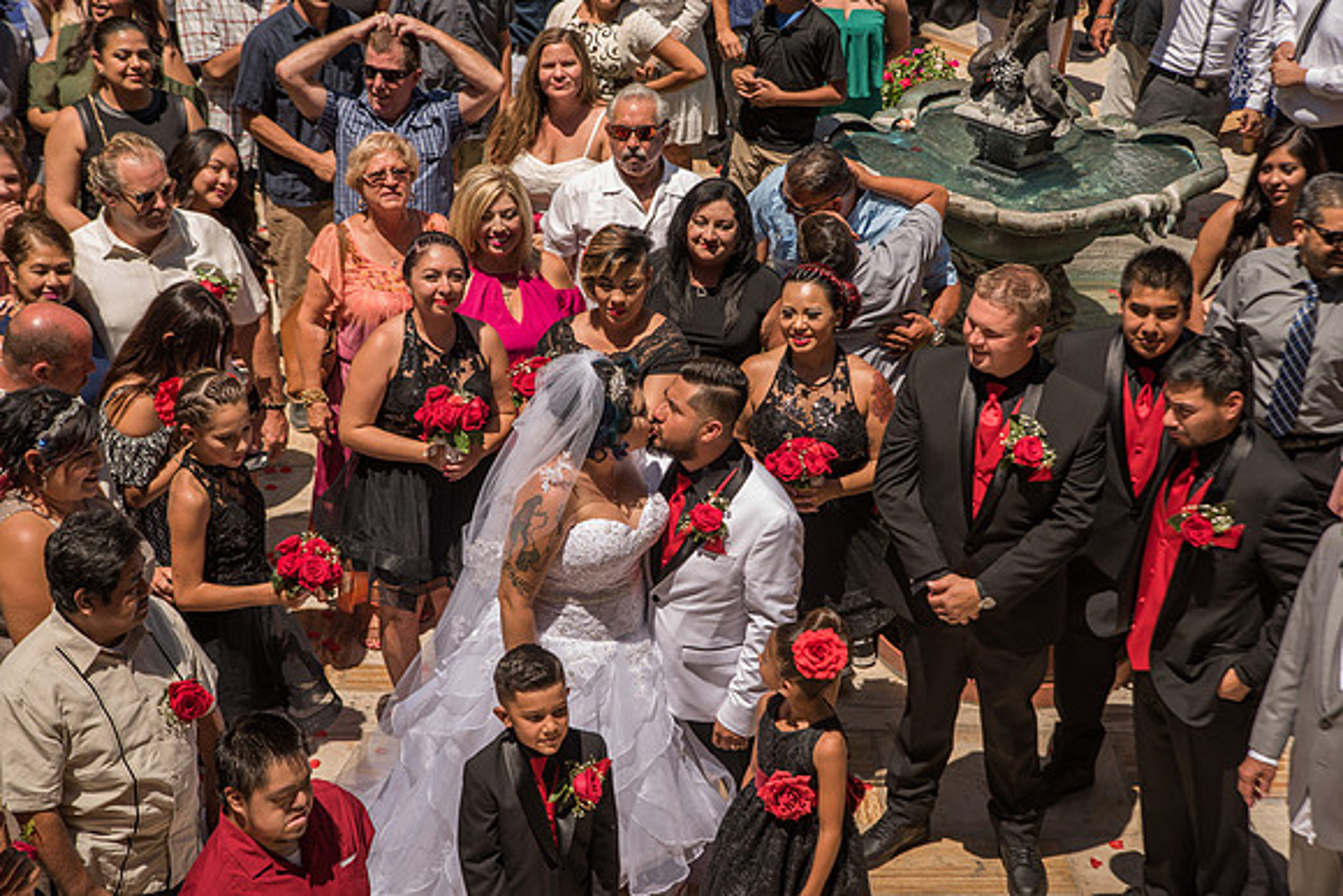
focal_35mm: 75
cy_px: 448
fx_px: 2798
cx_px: 672
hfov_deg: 27.0
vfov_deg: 18.2
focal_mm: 75
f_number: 6.3
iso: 100
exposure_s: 1/640
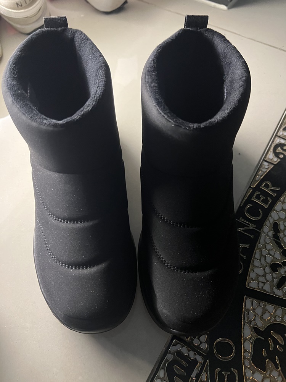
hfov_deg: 53.1
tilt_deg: -60.3
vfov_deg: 67.3
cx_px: 143
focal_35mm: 26
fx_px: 286
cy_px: 191
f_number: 1.5
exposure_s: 1/40
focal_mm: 5.7
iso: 640
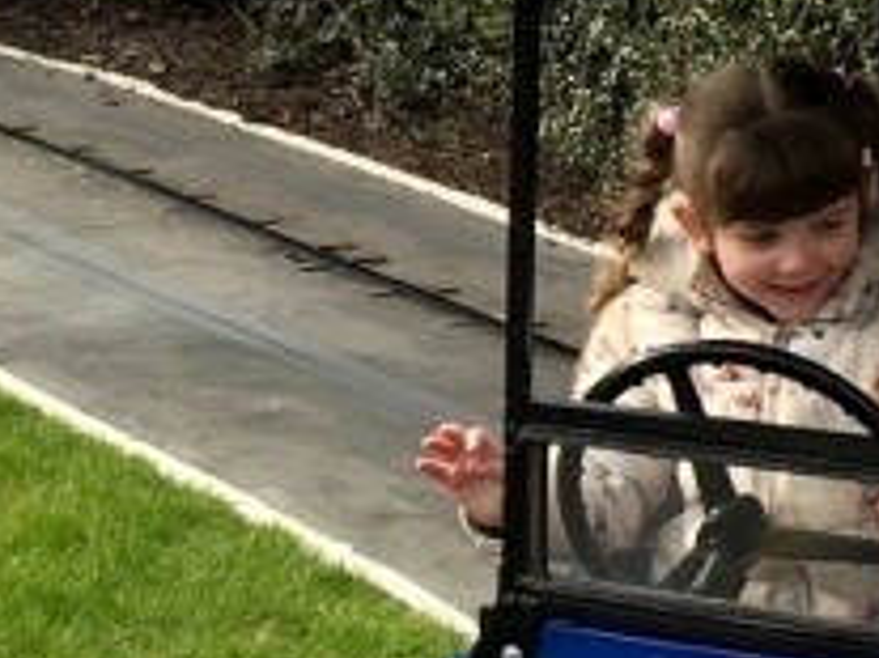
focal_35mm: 110
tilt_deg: -12.6
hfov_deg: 17.6
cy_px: 272
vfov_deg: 13.4
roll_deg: +1.0
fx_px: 2792
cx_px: 798
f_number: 2.2
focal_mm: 4.15
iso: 25
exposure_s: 1/545
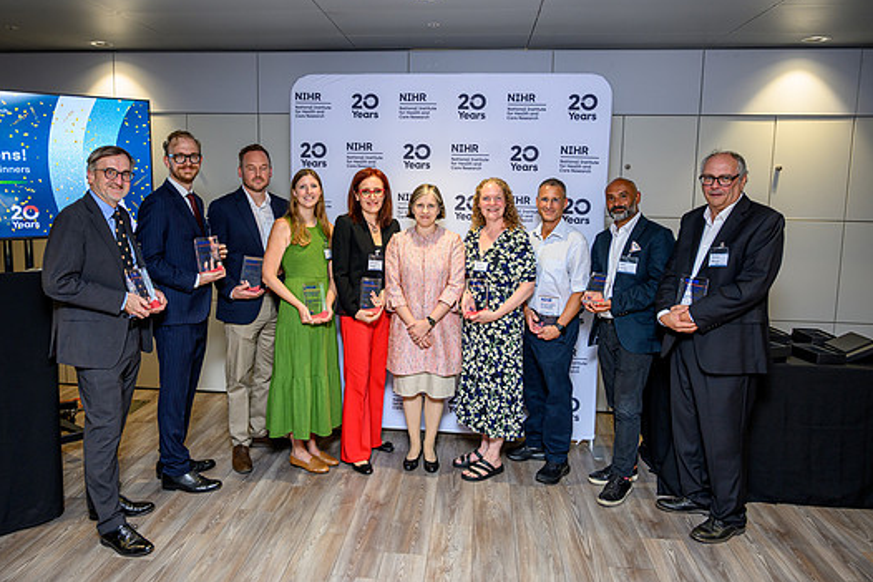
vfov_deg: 47.9
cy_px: 263
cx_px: 412
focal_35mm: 27
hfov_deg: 67.3
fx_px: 655
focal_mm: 24
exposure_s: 1/200
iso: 1000
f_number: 4
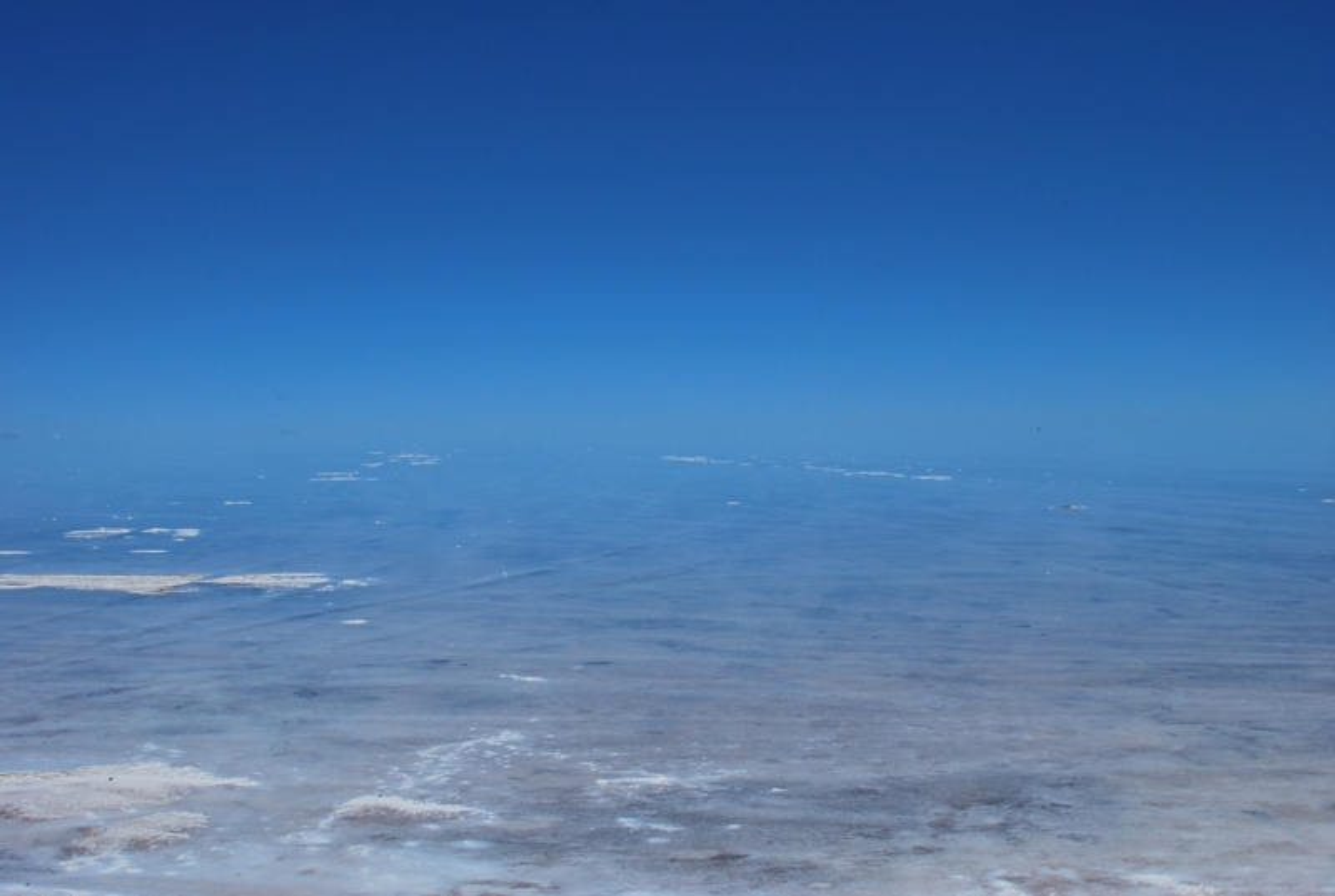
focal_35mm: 52
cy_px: 448
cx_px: 668
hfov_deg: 37.8
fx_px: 1951
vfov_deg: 25.9
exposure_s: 1/800
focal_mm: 35
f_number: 13
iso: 200
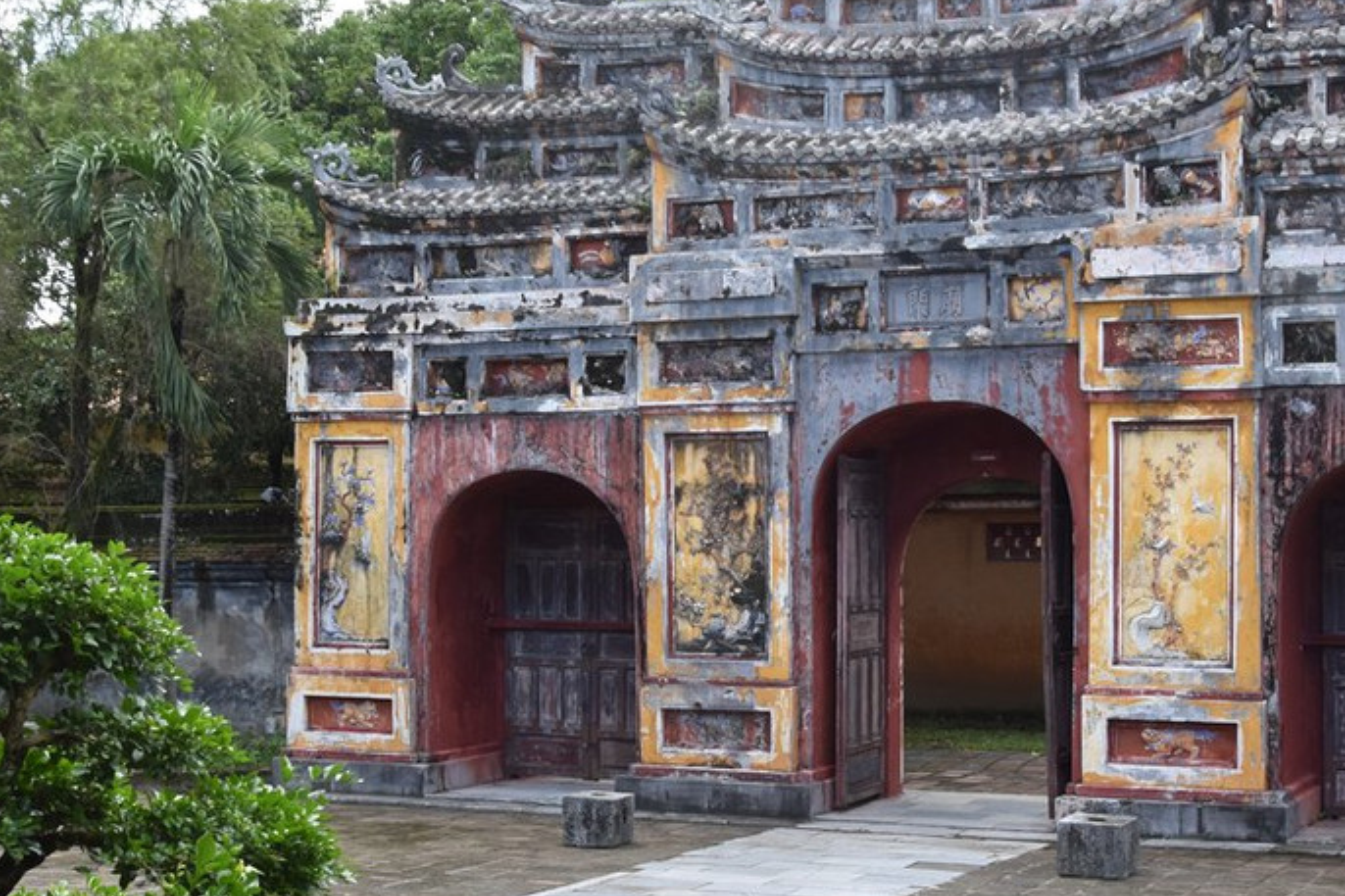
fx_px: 2353
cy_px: 494
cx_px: 761
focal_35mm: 63
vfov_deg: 21.6
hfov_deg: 31.9
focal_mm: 24
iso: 320
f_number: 8
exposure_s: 1/250
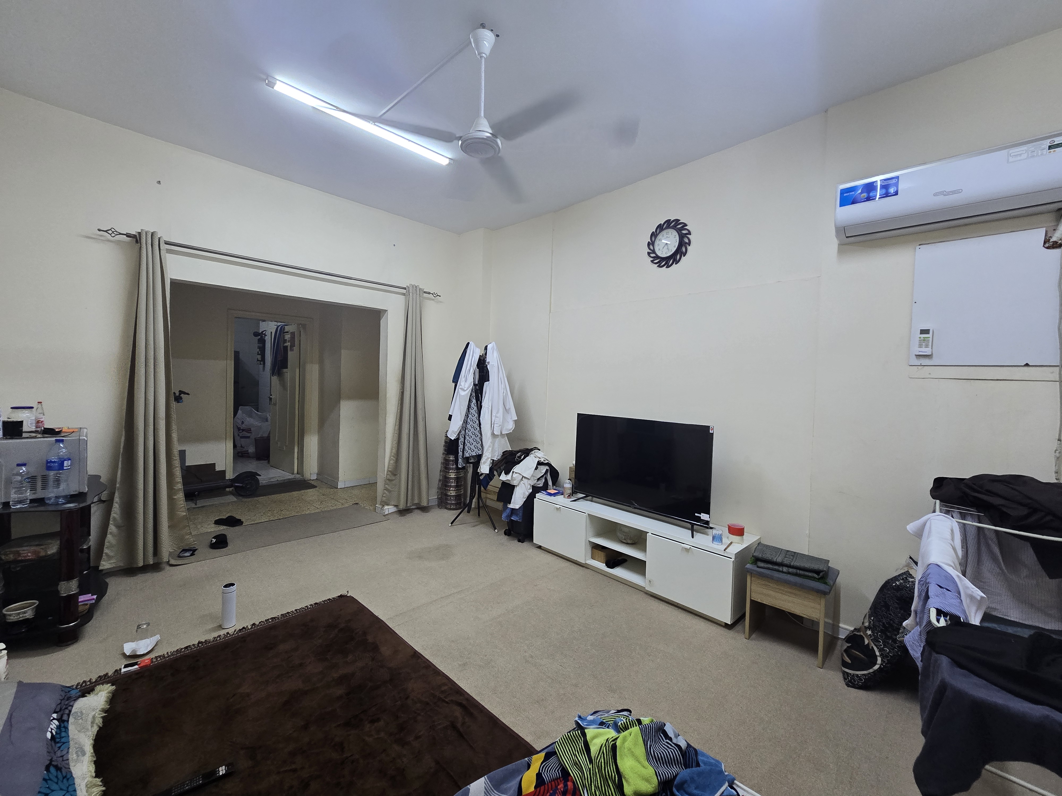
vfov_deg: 89.9
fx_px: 399
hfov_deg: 106.2
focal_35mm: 13
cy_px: 398
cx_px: 531
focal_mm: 2.2
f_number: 2.2
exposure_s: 1/50
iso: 200
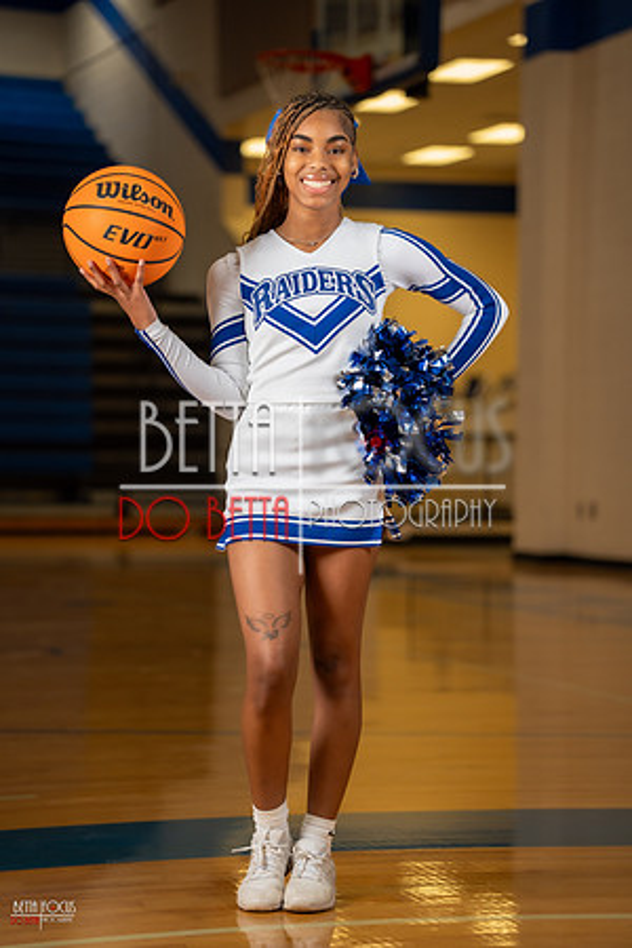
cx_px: 316
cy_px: 474
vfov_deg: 19.5
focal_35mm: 105
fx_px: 2765
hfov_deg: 13.0
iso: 500
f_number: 2.8
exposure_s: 1/160
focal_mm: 105
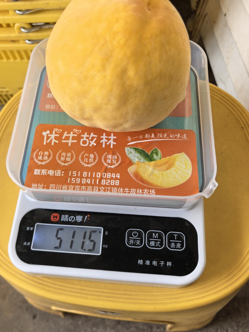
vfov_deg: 60.0
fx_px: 288
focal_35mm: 30
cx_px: 113
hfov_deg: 46.7
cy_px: 170
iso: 64
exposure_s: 1/100
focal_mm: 6.98
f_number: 2
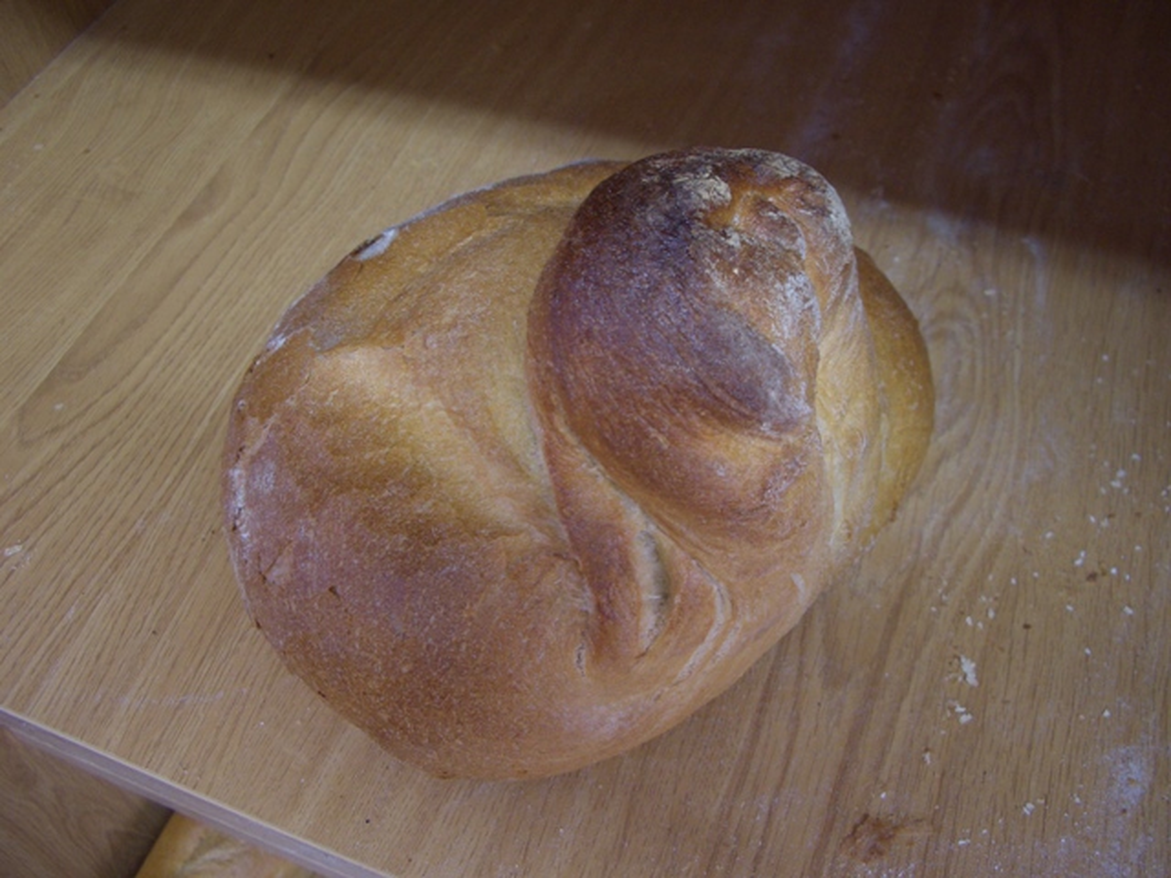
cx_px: 586
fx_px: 1184
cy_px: 439
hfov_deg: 52.6
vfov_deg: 40.7
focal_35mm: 35
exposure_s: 1/15
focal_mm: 5.8
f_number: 2.6
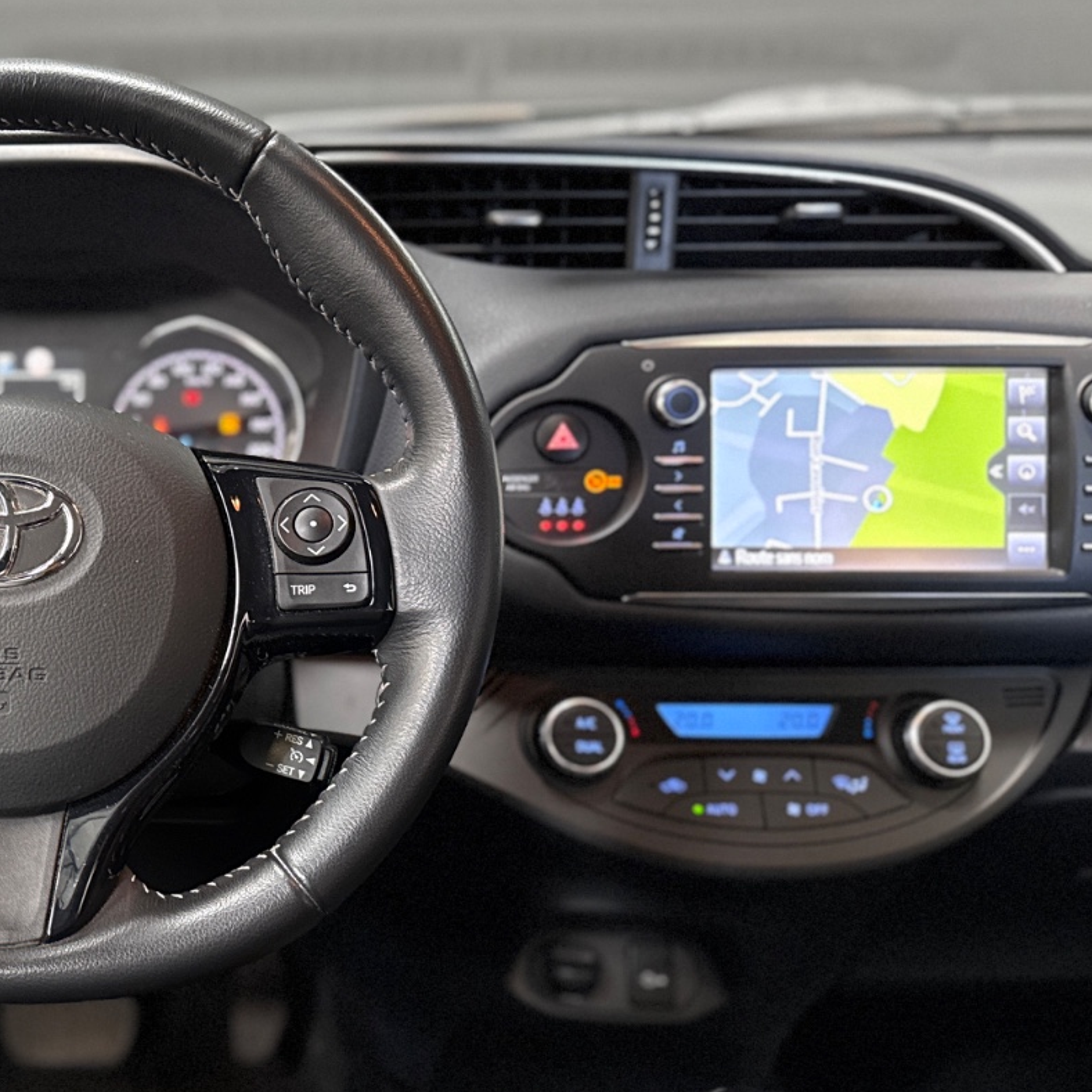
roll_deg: +1.0
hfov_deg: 35.5
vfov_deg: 39.2
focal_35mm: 43
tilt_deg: -18.9
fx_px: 1535
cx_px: 8
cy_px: 567
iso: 800
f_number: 1.78
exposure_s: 1/47
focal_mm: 6.76
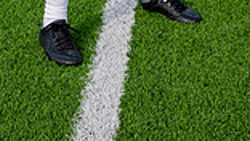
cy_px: -205
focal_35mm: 145
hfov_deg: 14.8
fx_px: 962
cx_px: 123
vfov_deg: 7.8
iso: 125
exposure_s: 1/320
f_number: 7.1
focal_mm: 48
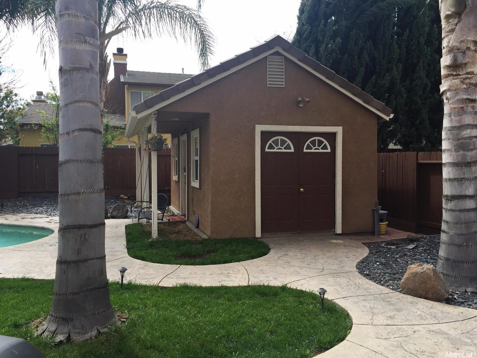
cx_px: 238
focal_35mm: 29
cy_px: 179
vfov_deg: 48.2
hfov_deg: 61.7
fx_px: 399
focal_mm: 4.15
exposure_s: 1/1099
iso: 32
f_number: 2.2
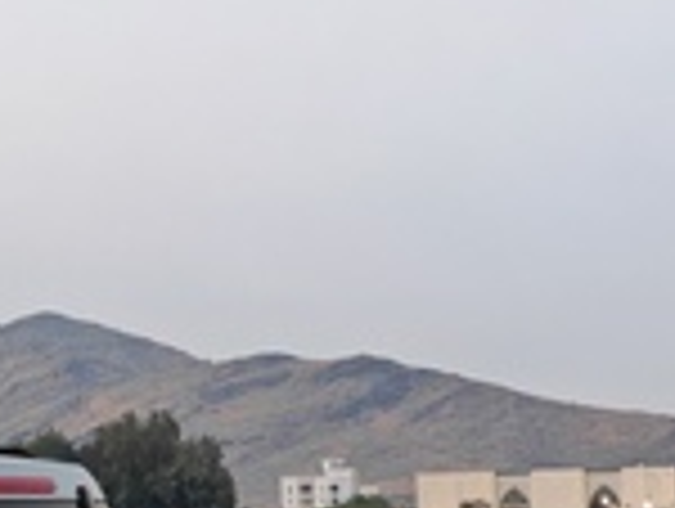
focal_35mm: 152
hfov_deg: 12.8
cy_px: 339
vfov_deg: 9.8
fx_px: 2969
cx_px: -25
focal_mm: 5.3
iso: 320
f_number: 2.4
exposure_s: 1/100
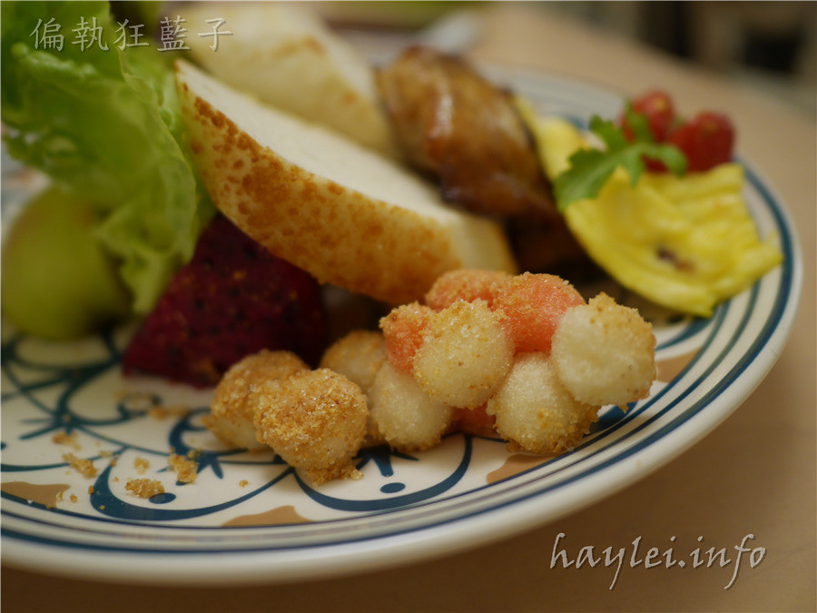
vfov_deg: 46.8
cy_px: 306
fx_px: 708
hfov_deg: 60.0
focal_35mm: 30
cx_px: 408
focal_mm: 15
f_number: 1.7
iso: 320
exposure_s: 1/60
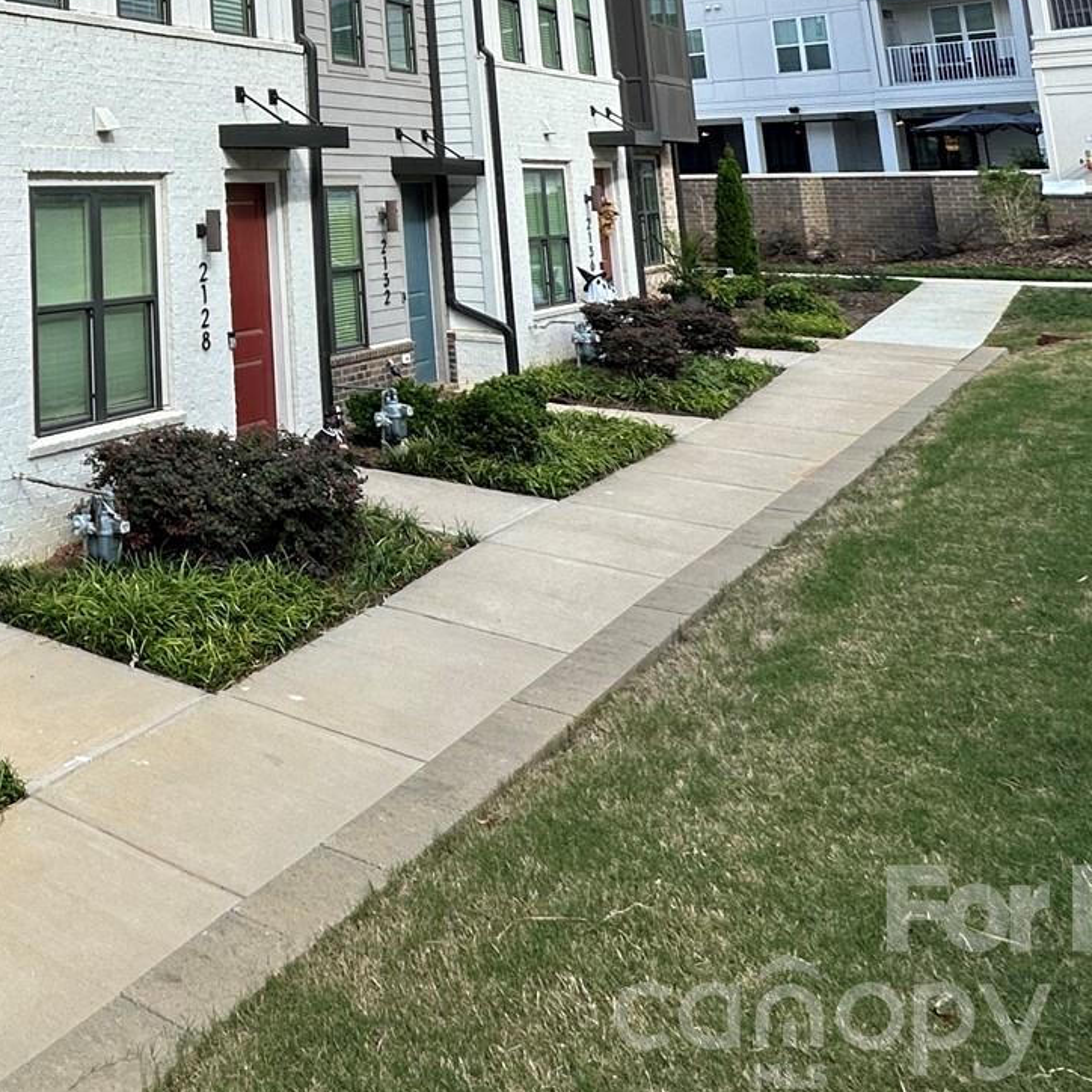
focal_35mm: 35
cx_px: -78
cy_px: -11
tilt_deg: +8.6
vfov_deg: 40.9
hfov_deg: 39.5
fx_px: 1249
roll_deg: +0.3
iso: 40
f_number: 2.2
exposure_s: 1/336
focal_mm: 2.22
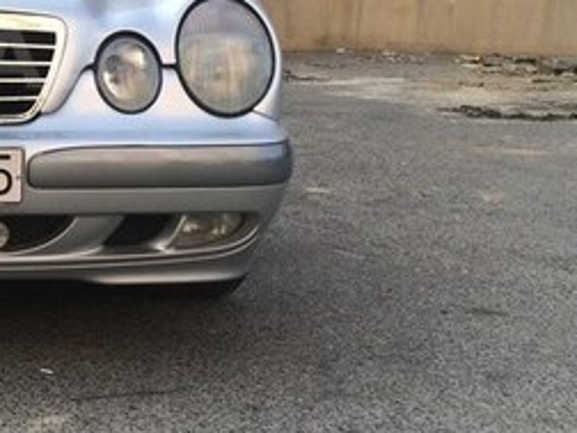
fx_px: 1267
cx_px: -135
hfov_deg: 23.3
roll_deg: -1.7
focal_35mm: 76
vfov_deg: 19.1
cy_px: 54
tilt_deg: -3.4
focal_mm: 4.15
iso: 32
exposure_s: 1/774
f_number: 2.2
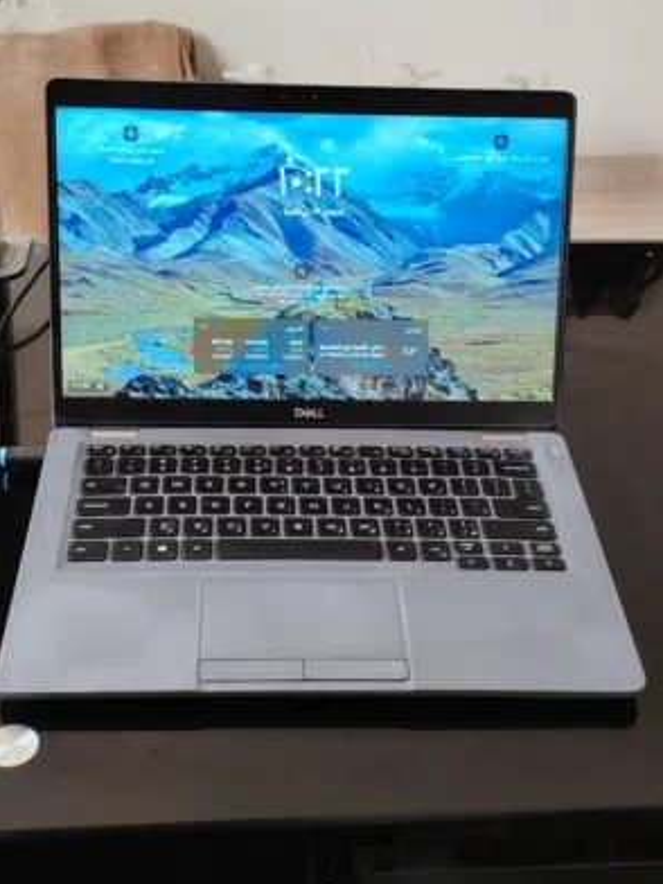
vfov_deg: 38.9
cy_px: 442
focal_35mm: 49
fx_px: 1251
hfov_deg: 29.7
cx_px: 334
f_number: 1.75
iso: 313
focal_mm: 5.25
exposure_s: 1/25
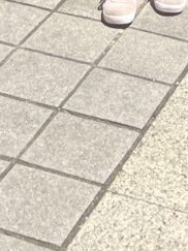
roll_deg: -1.8
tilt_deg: +0.9
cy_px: -564
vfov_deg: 8.9
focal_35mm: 171
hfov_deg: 8.7
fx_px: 1239
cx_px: 142
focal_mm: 5.7
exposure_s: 1/5587
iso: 50
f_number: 1.5
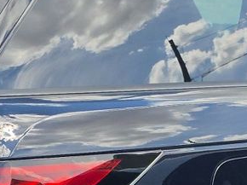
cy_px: 269
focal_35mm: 127
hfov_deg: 15.5
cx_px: 128
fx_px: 905
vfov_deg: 11.2
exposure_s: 1/3788
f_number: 1.4
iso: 63
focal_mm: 6.5
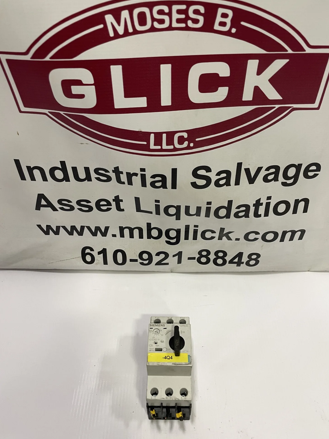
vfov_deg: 65.3
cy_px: 223
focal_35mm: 27
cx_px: 168
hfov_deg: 51.3
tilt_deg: -45.2
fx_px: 342
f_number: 1.6
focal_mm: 4.2
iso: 80
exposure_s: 1/60
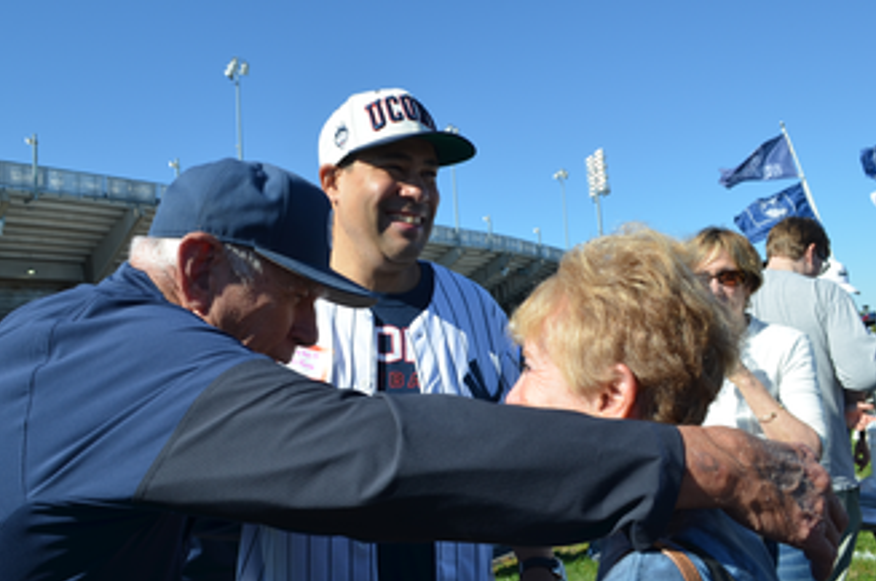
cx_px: 396
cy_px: 315
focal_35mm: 33
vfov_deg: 39.8
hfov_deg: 57.2
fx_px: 802
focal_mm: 18
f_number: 8
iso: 125
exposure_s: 1/250
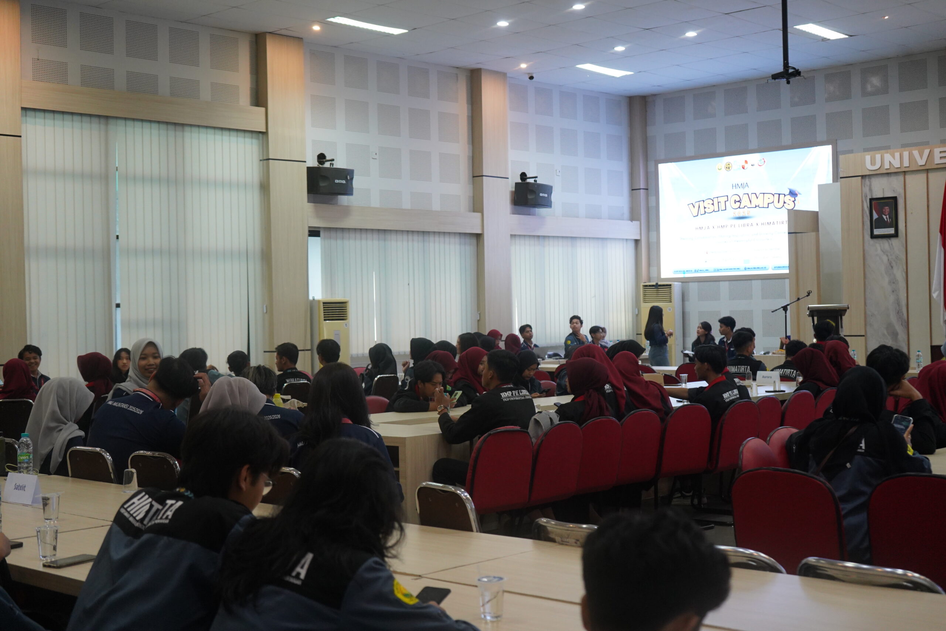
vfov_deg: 28.1
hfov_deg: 41.1
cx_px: 473
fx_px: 1261
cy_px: 316
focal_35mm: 48
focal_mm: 48
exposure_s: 1/160
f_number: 4.5
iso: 3200
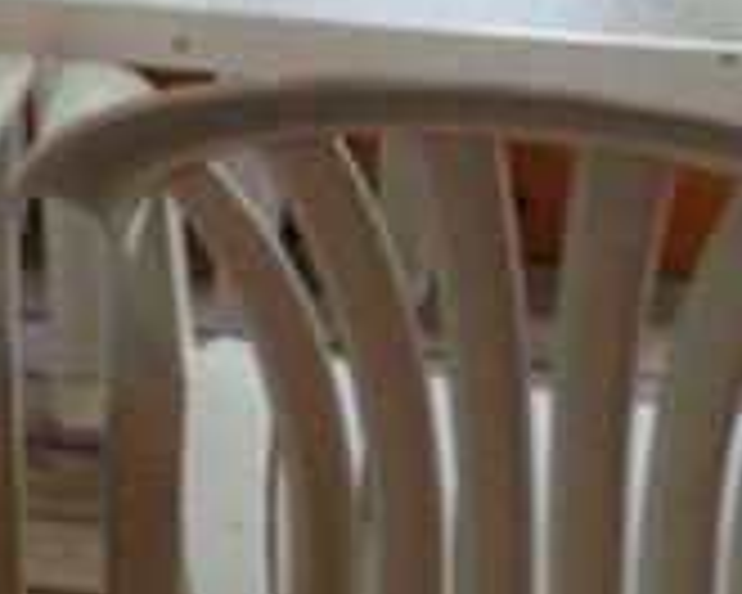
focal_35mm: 200
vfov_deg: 7.2
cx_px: -621
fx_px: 4392
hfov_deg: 9.2
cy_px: -882
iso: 64
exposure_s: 1/20
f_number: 2.4
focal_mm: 4.12
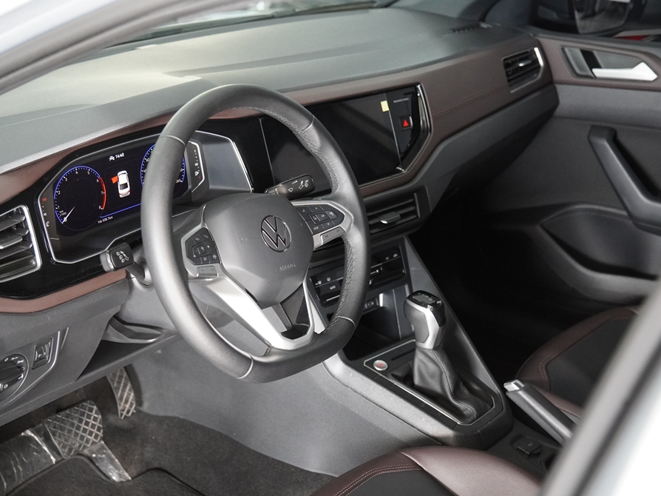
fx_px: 1041
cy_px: 249
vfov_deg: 26.8
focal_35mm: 55
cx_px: 287
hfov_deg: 35.2
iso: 3200
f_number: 2.8
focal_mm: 33
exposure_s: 1/160
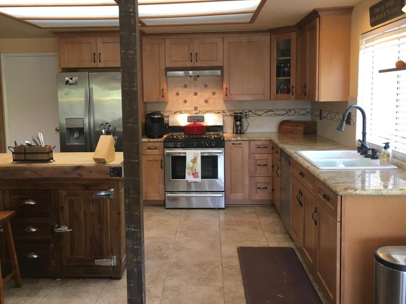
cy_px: 132
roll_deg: +1.5
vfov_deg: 41.7
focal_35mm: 34
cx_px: 192
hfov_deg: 53.9
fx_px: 399
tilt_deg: -6.1
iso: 50
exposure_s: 1/30
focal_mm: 4.15
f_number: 2.2
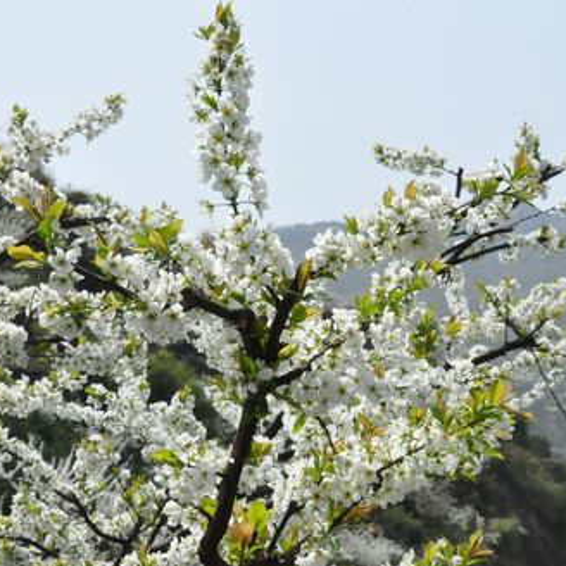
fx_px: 1794
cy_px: 285
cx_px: 406
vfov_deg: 17.9
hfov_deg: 17.8
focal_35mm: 97
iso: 3200
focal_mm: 50
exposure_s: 1/1600
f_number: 20
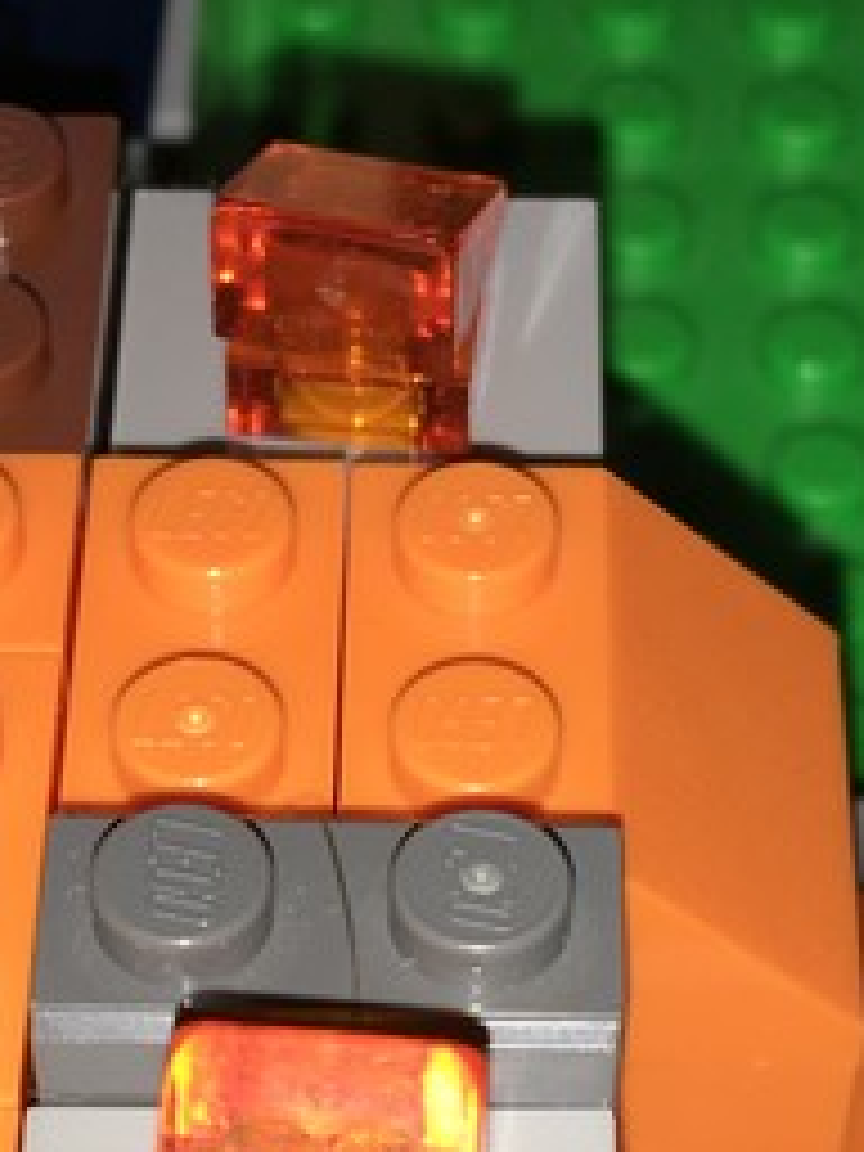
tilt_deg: -53.4
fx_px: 3394
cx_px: 504
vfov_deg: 19.1
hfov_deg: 14.5
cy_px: 853
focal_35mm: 102
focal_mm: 4.15
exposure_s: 1/147
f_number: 2.2
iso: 25
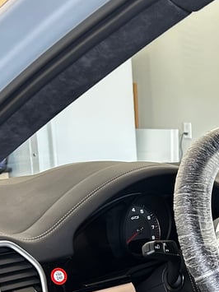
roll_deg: -0.2
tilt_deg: -11.5
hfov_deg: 18.5
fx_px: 633
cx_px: 270
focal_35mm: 75
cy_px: 255
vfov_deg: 25.3
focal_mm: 5.7
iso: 125
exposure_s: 1/60
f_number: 1.5
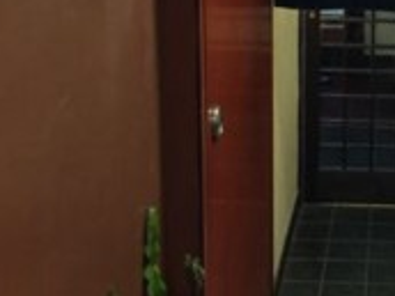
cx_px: 388
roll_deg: -1.2
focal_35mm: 76
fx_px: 867
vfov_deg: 18.8
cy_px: -9
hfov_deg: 24.6
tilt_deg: -10.2
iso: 80
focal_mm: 4.15
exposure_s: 1/4
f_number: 2.2
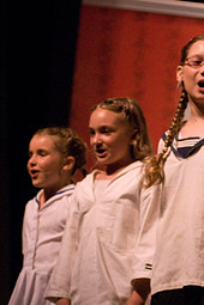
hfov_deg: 6.5
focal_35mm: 212
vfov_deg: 9.7
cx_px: 170
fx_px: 1802
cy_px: 240
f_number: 2.8
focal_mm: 80
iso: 1600
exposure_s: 1/200
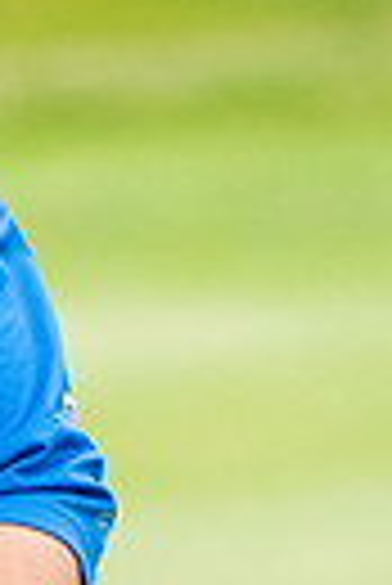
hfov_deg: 0.9
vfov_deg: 1.3
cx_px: -820
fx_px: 26143
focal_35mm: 1605
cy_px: 268
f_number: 5.6
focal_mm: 240
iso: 1250
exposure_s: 1/1000
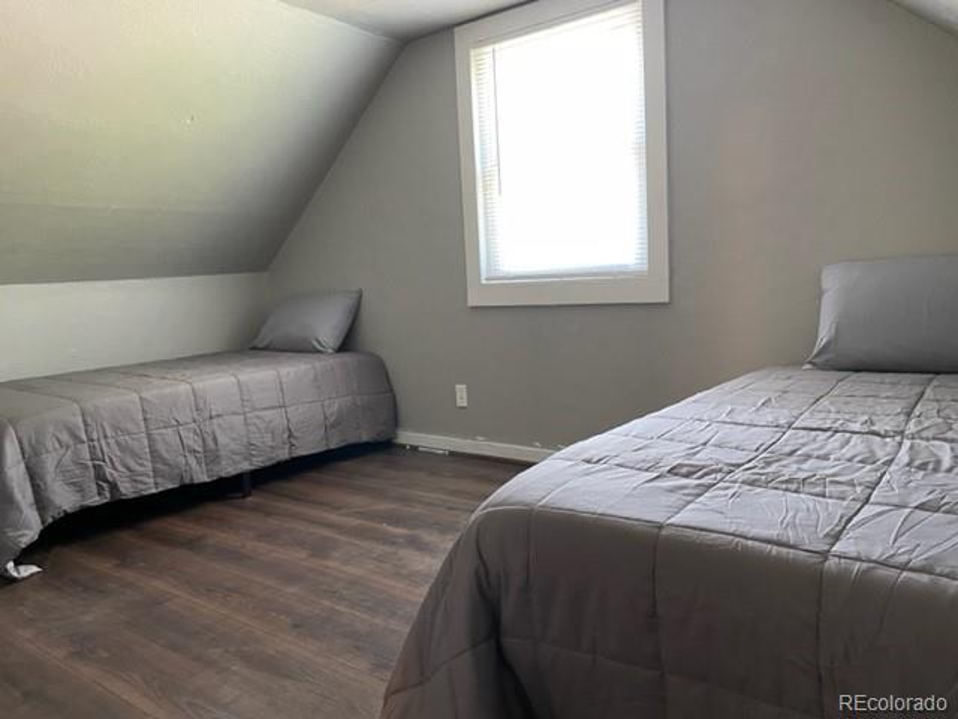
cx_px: 479
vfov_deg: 53.1
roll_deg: +3.2
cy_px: 360
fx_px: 720
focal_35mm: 26
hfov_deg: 67.3
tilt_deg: -5.6
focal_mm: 4.2
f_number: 1.6
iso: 400
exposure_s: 1/40
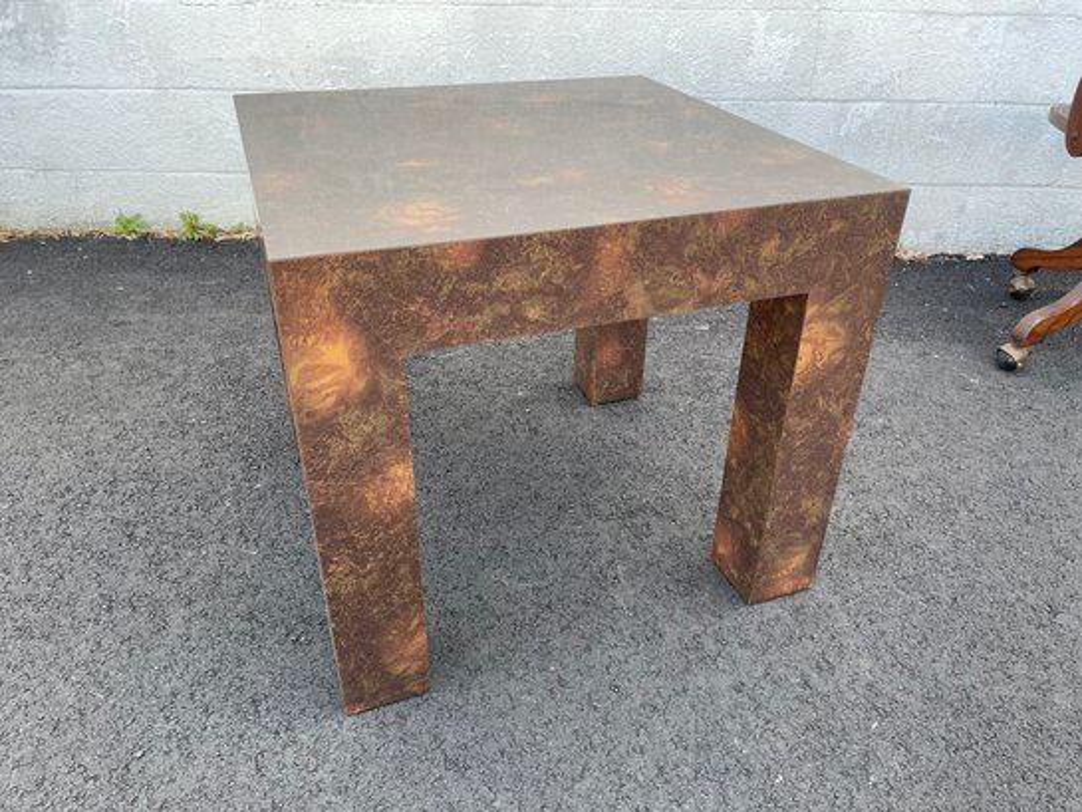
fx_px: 813
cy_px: 406
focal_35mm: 26
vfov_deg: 53.1
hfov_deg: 67.3
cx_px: 541
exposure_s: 1/276
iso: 32
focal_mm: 5.1
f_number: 1.6
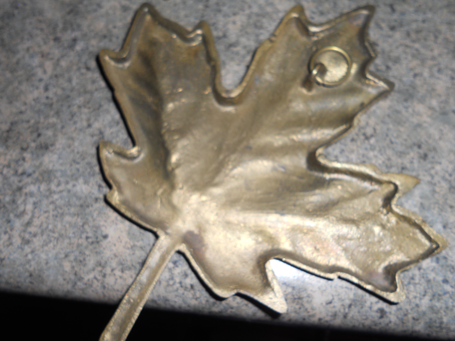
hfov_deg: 56.8
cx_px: 228
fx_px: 421
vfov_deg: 44.2
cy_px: 170
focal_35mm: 32
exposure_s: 1/25
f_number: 8.8
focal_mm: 5.8
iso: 80
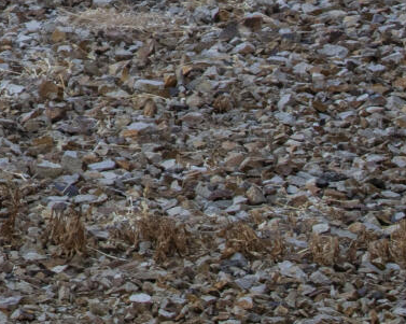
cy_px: -545
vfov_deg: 5.0
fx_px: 3590
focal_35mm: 299
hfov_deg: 5.9
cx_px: -923
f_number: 11
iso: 200
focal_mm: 40
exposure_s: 1/80
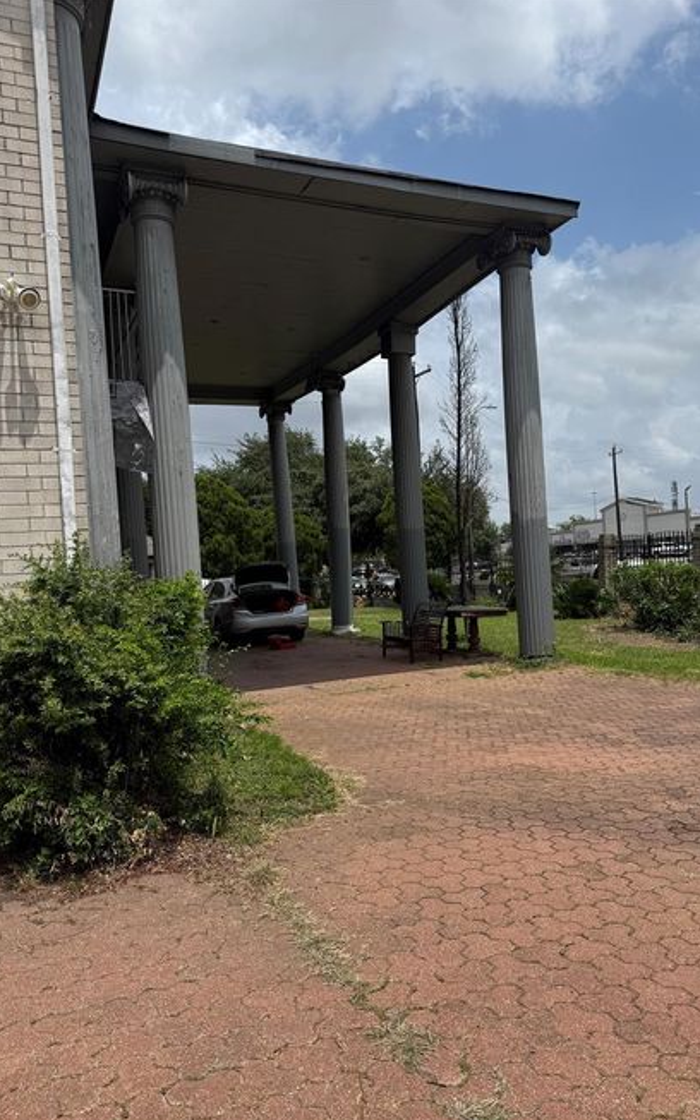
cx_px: 395
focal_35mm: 26
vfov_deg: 70.4
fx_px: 794
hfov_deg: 47.5
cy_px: 565
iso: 80
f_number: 1.78
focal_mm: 6.76
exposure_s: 1/8130
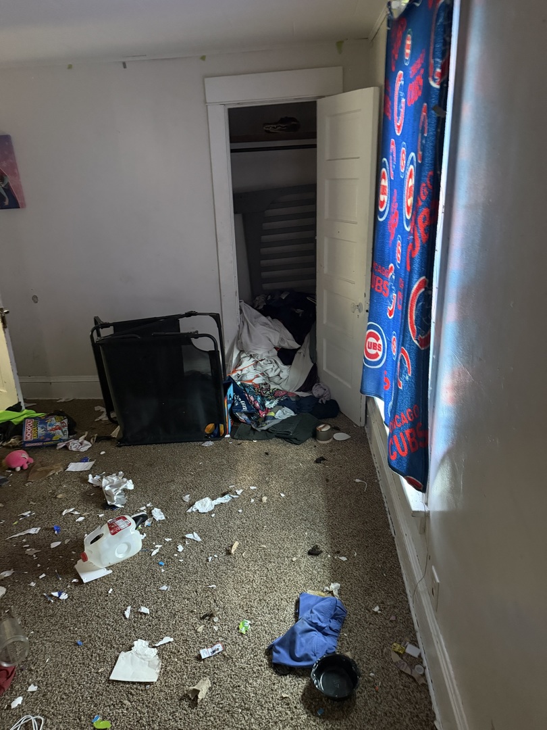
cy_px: 365
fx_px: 506
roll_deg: +2.5
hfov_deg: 56.8
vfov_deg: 71.6
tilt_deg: -20.4
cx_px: 274
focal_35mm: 24
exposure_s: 1/30
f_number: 1.78
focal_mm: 6.76
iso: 800
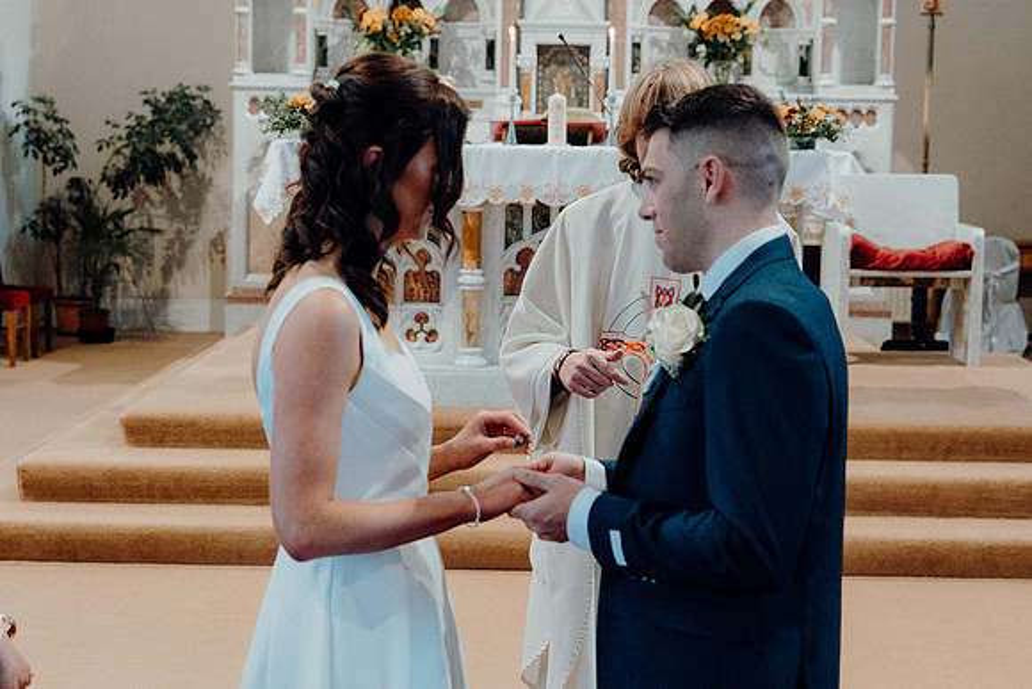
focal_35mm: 67
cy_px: 344
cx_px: 516
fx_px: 1921
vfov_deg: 20.3
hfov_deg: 30.1
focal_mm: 45
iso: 3200
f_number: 3.5
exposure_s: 1/160
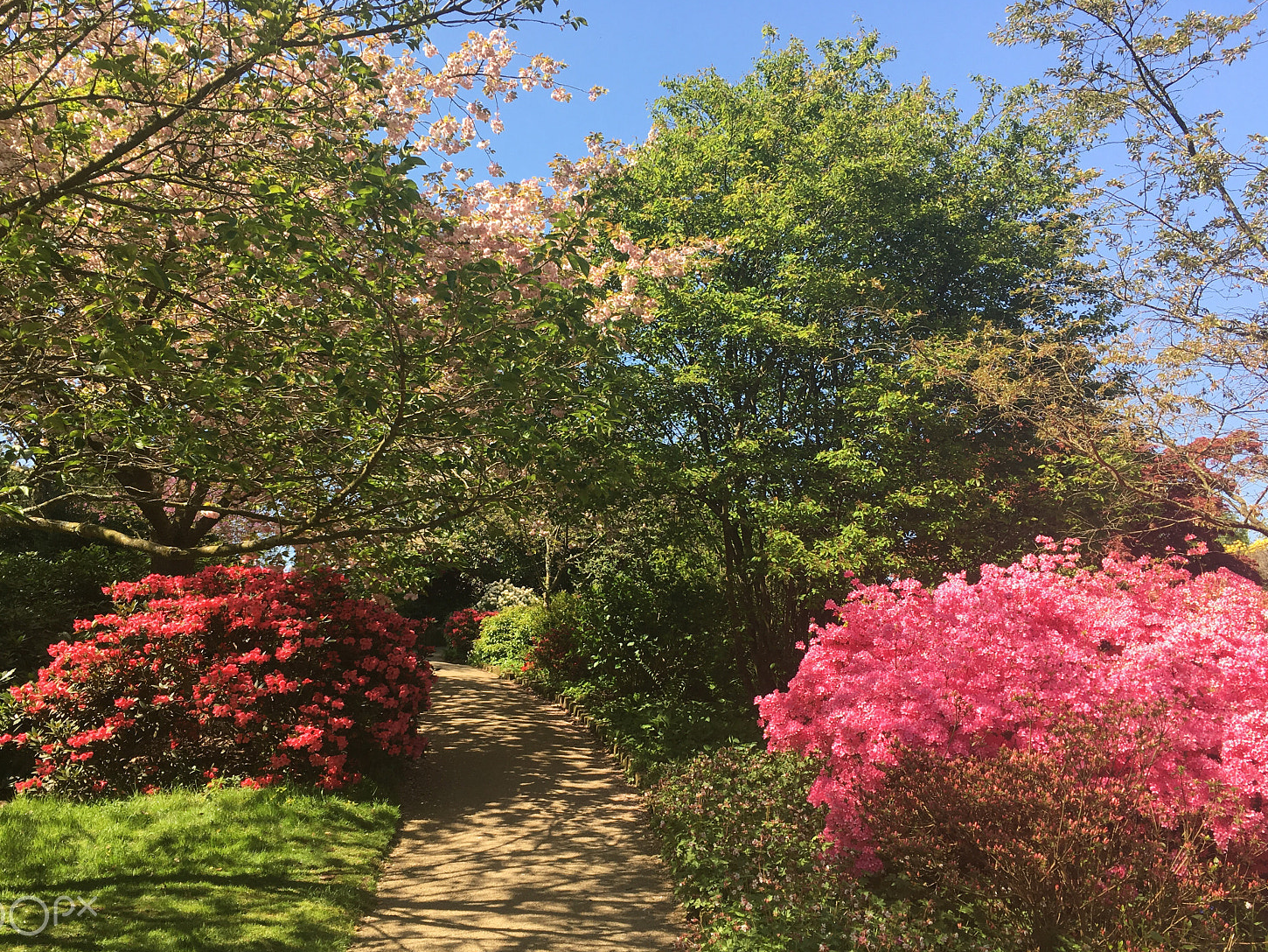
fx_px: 1172
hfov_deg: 56.7
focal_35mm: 32
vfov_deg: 44.2
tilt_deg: +8.7
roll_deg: -0.6
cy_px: 506
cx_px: 580
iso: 25
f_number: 2.2
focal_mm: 4.15
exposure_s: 1/513
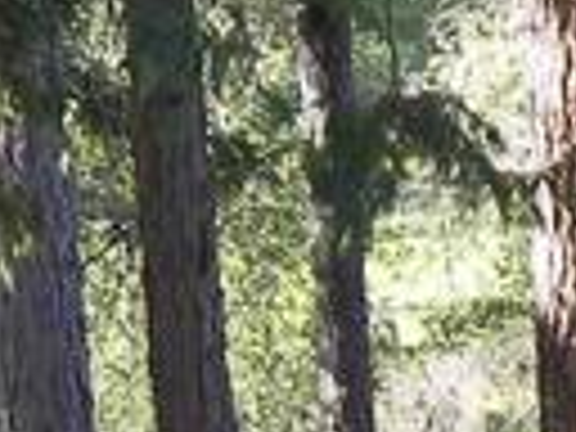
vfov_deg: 4.5
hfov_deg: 6.0
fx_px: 5441
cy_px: 544
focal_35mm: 327
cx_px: 999
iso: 50
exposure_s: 1/50
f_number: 3.2
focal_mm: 8.7
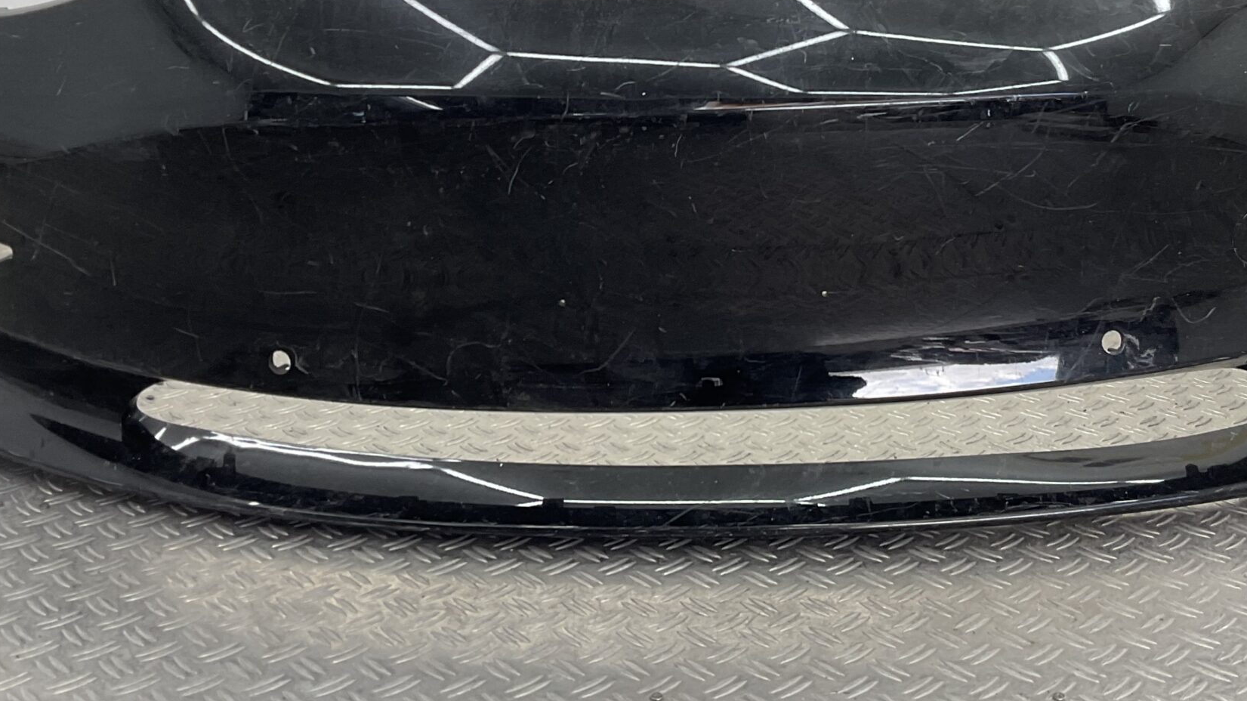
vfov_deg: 23.7
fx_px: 1620
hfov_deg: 41.9
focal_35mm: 49
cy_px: 67
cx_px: 741
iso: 16
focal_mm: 3
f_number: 1.8
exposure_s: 1/102
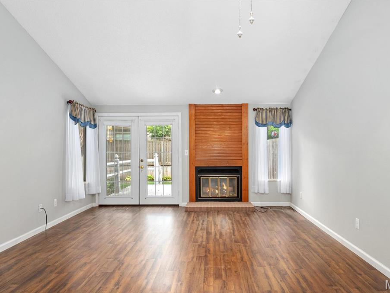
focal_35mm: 24
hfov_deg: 71.5
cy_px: 146
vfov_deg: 56.8
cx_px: 207
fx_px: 270
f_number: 9
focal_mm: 11
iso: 640
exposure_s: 1
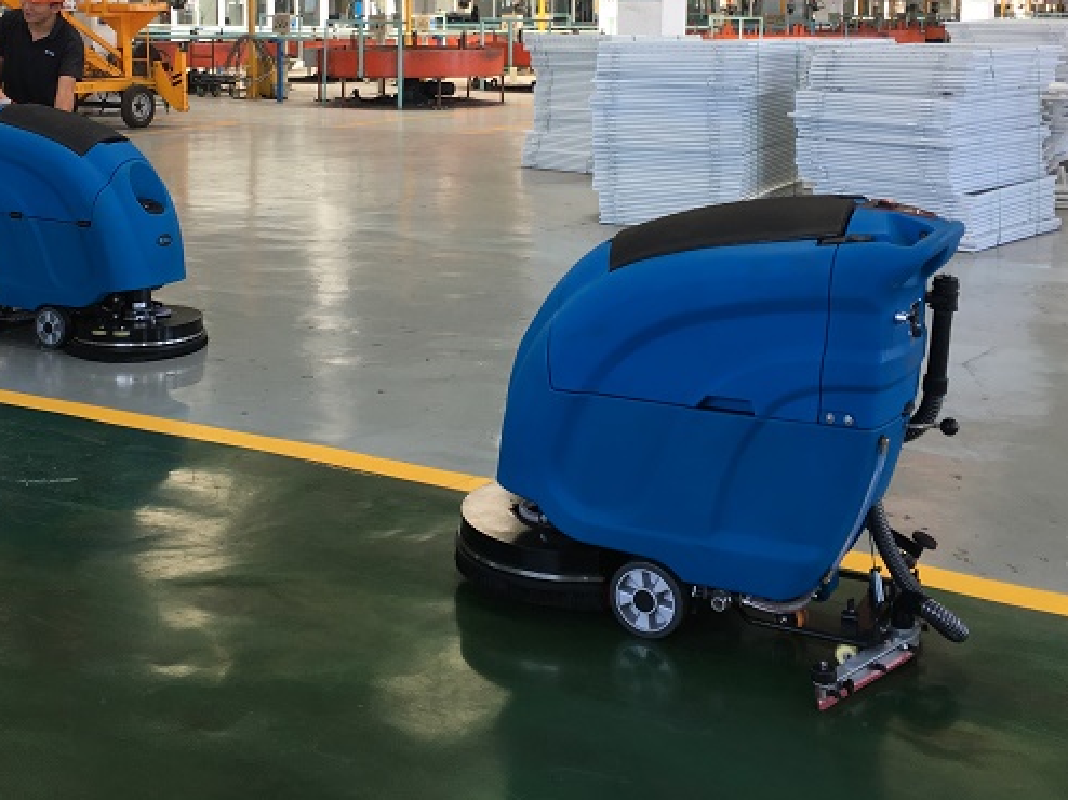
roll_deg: +0.3
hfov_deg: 40.3
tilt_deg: -7.5
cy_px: 190
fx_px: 1449
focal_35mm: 47
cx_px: 426
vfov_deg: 30.3
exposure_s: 1/50
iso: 25
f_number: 2.2
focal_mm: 4.15
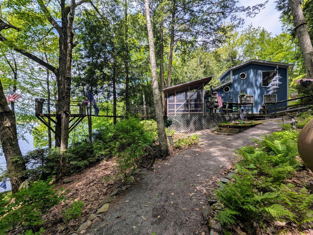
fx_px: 118
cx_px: 156
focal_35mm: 13
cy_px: 118
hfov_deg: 106.2
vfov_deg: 89.9
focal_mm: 1.95
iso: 40
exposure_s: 1/1049
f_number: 2.2
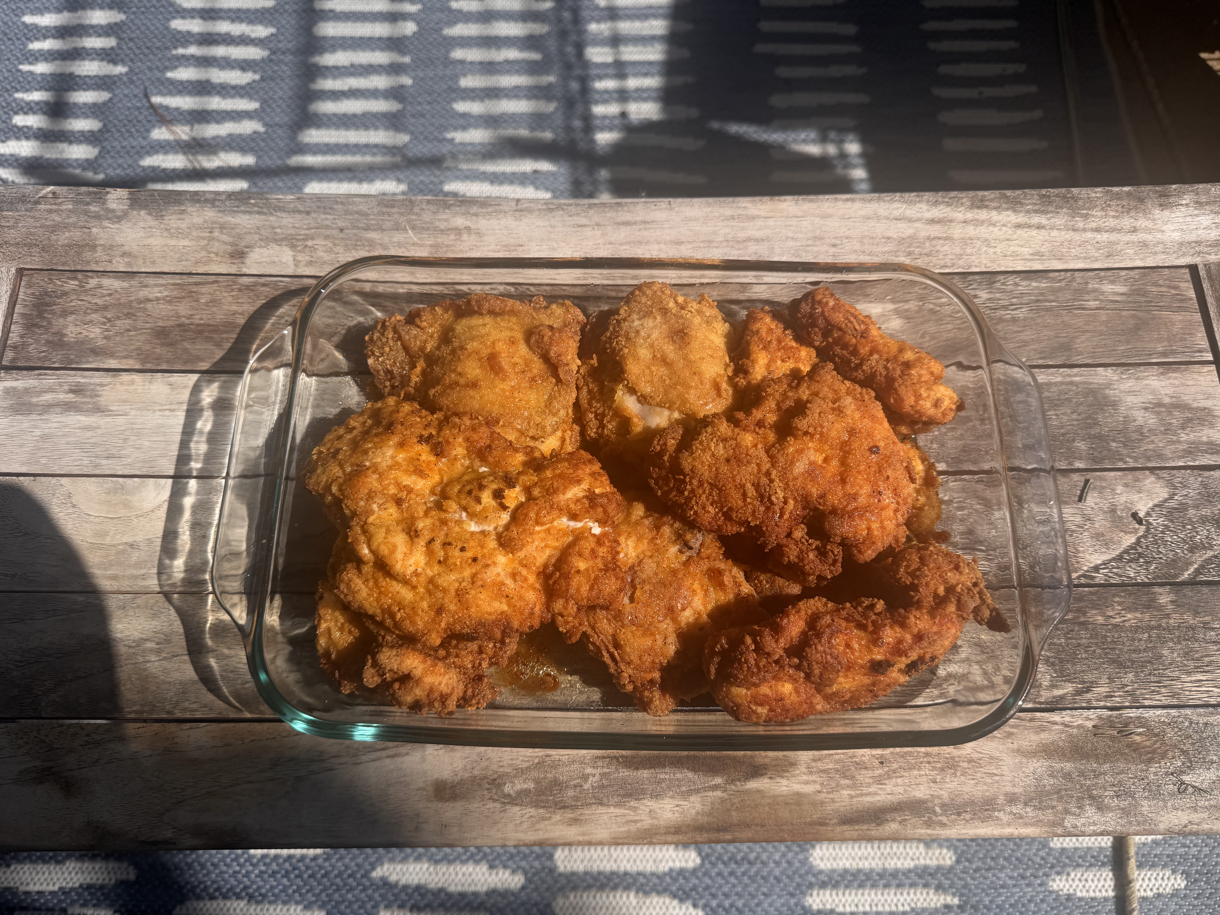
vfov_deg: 56.8
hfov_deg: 71.6
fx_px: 846
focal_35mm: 24
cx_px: 610
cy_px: 458
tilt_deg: -70.1
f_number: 1.78
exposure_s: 1/5814
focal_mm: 6.76
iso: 80
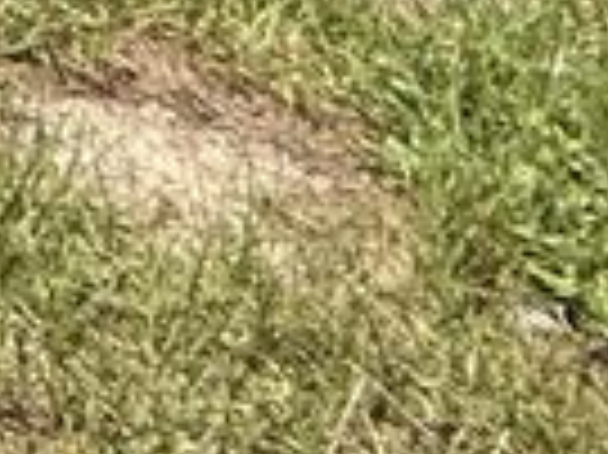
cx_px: -1671
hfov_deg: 8.8
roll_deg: +0.5
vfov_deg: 9.3
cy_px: -1092
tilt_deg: -7.2
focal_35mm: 106
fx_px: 1860
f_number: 2.2
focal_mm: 2.22
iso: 64
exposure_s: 1/751
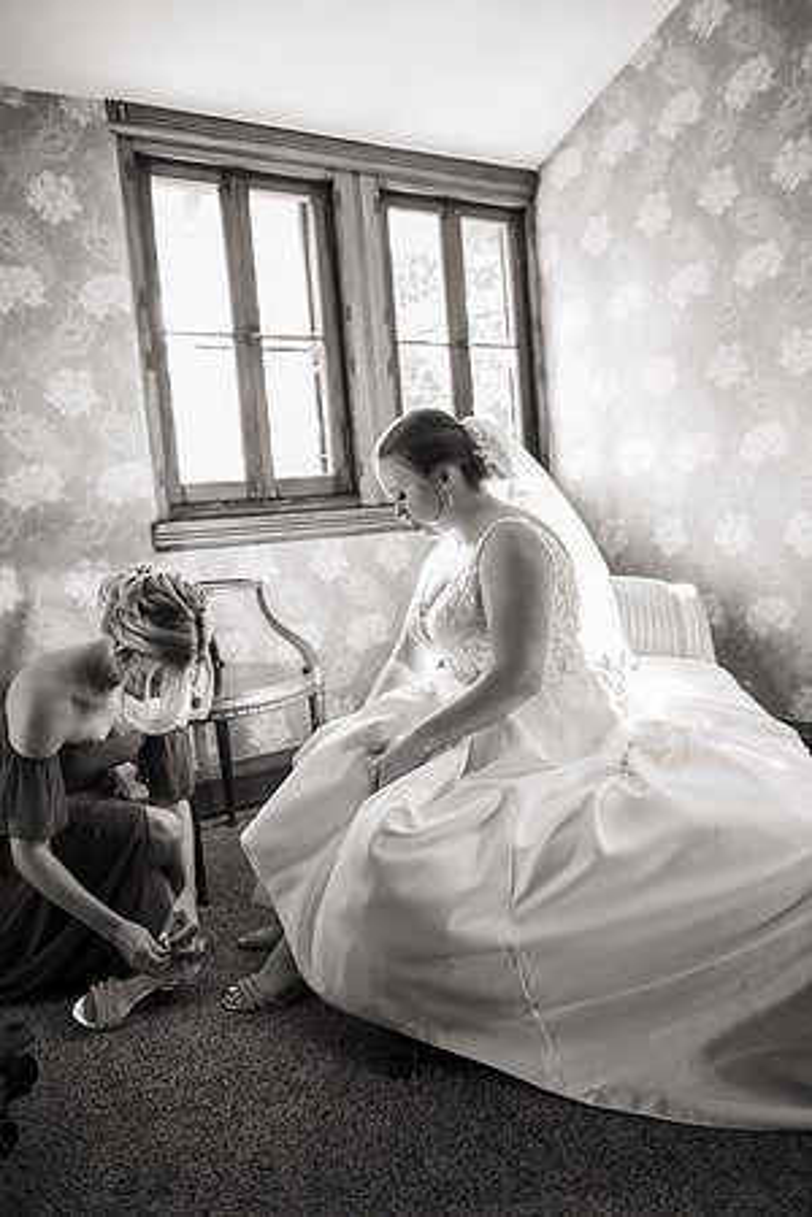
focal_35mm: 29
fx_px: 981
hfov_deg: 45.0
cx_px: 406
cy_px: 608
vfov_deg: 63.7
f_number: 2.8
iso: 1600
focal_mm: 29
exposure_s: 1/100
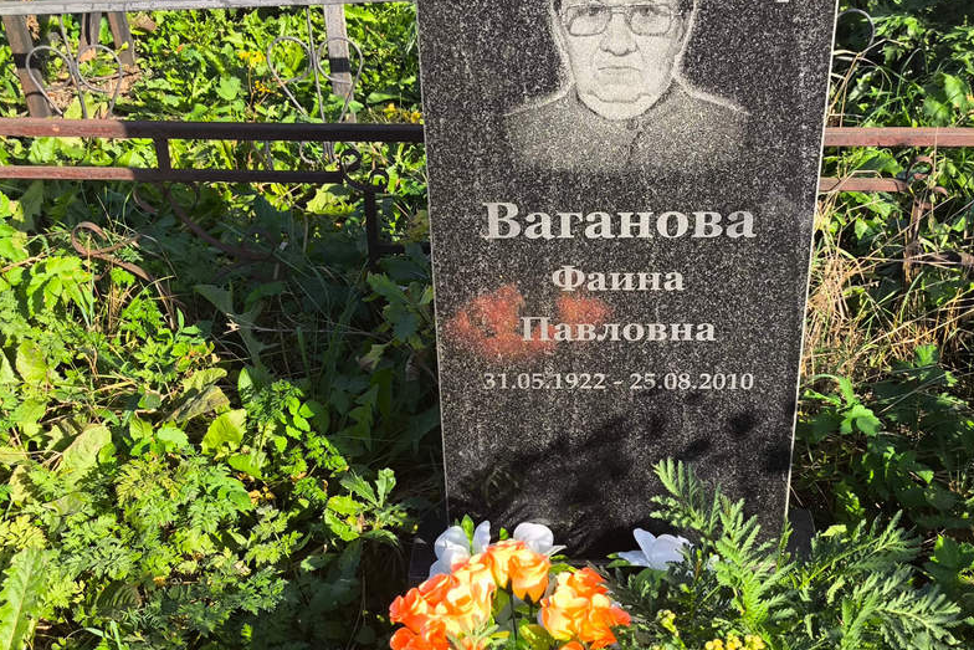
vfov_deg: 25.5
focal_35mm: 53
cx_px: 489
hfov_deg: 37.5
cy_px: 367
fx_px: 1434
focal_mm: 4.71
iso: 50
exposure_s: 1/791
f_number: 1.7
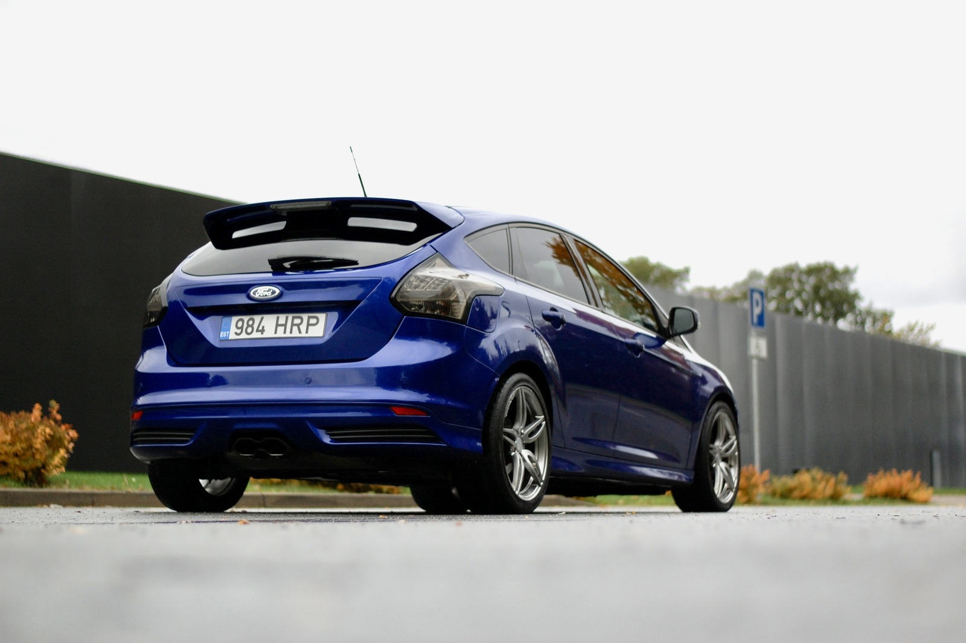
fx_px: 2011
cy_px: 322
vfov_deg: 18.2
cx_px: 483
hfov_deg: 27.0
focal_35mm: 75
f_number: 1.8
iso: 200
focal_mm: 50
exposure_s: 1/2500
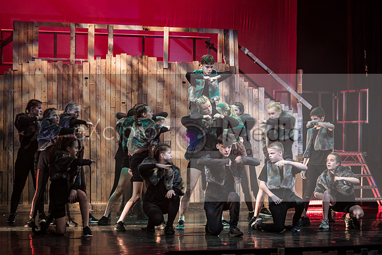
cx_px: 214
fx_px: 1051
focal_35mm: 99
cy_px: 126
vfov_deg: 13.8
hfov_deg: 20.6
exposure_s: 1/50
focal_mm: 87
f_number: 2.8
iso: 800
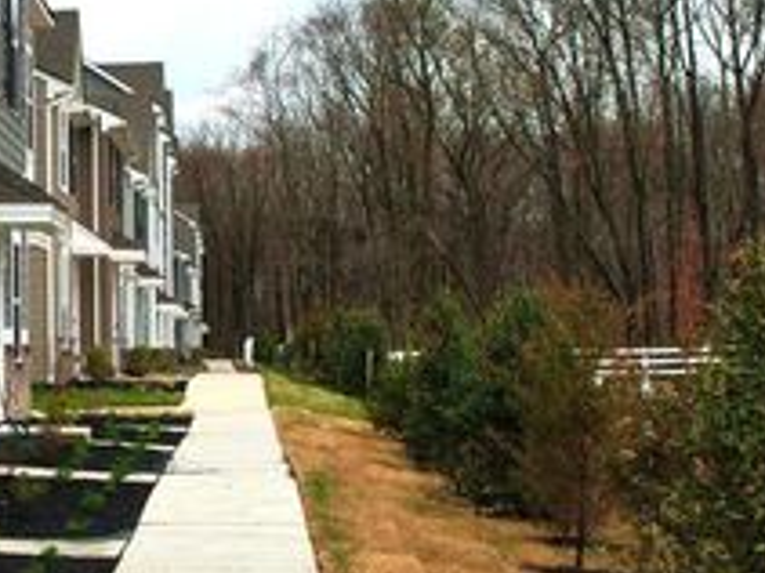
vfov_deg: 15.5
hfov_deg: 20.0
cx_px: -22
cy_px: 248
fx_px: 2098
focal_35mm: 95
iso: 100
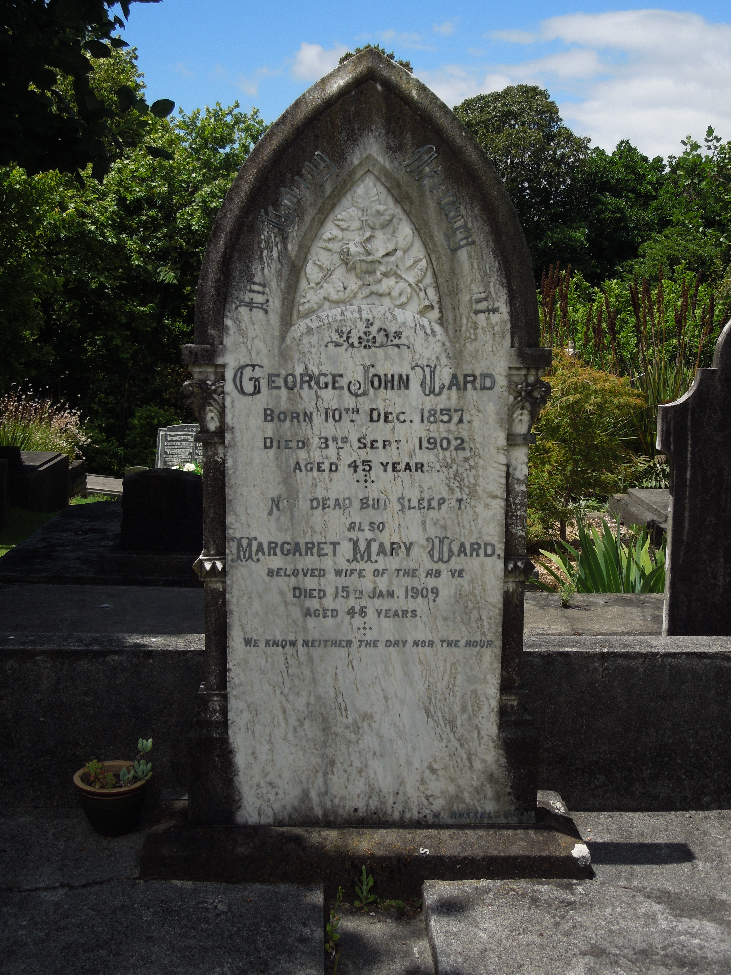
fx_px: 1211
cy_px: 488
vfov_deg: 43.9
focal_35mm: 43
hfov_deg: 33.6
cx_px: 366
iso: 100
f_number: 7.8
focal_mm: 7.8
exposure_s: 1/320
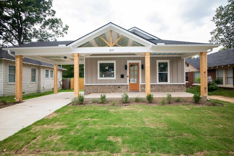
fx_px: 117
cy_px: 78
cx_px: 117
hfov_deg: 90.0
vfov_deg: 67.3
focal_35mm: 18
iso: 100
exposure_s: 1/125
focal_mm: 12
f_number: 3.5
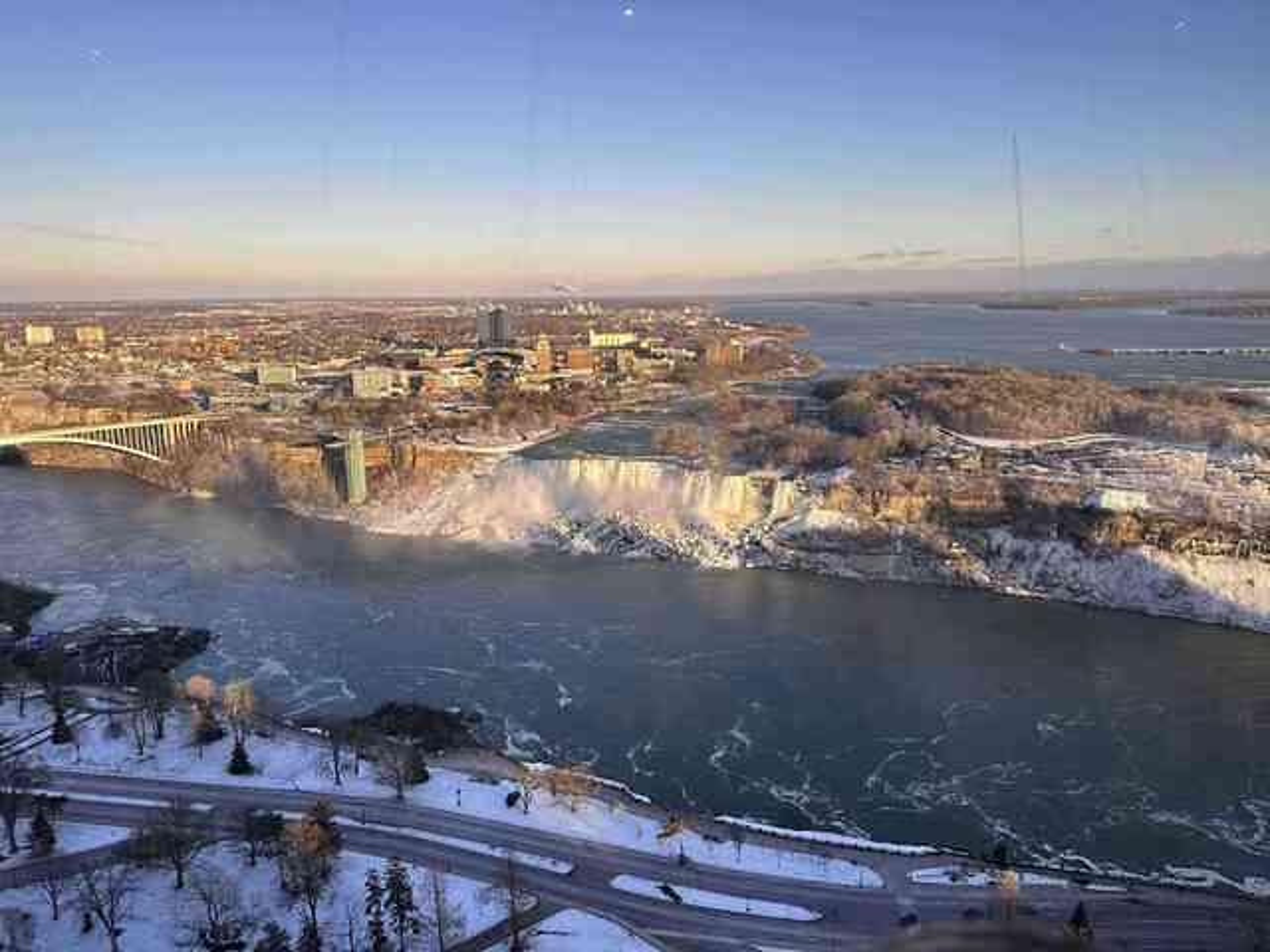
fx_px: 881
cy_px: 476
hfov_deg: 71.6
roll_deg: +0.2
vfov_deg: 56.8
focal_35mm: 24
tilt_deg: -13.2
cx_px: 635
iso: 80
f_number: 1.78
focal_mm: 6.86
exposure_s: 1/406
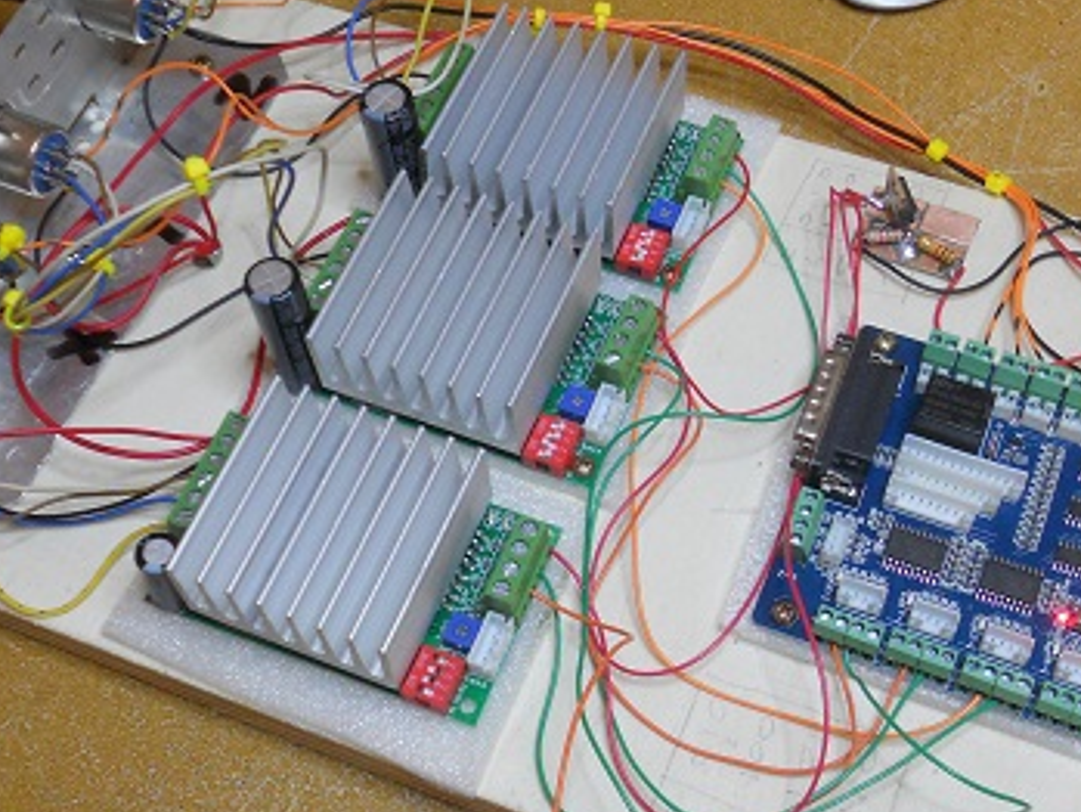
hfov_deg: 34.9
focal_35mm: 55
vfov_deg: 26.6
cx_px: 564
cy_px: 412
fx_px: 1718
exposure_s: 1/30
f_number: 3.5
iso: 320
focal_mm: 5.8
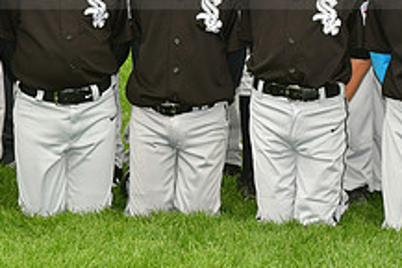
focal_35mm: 233
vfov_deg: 5.9
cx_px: 178
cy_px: -45
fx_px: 2603
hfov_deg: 8.8
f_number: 8
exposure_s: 1/250
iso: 320
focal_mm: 58
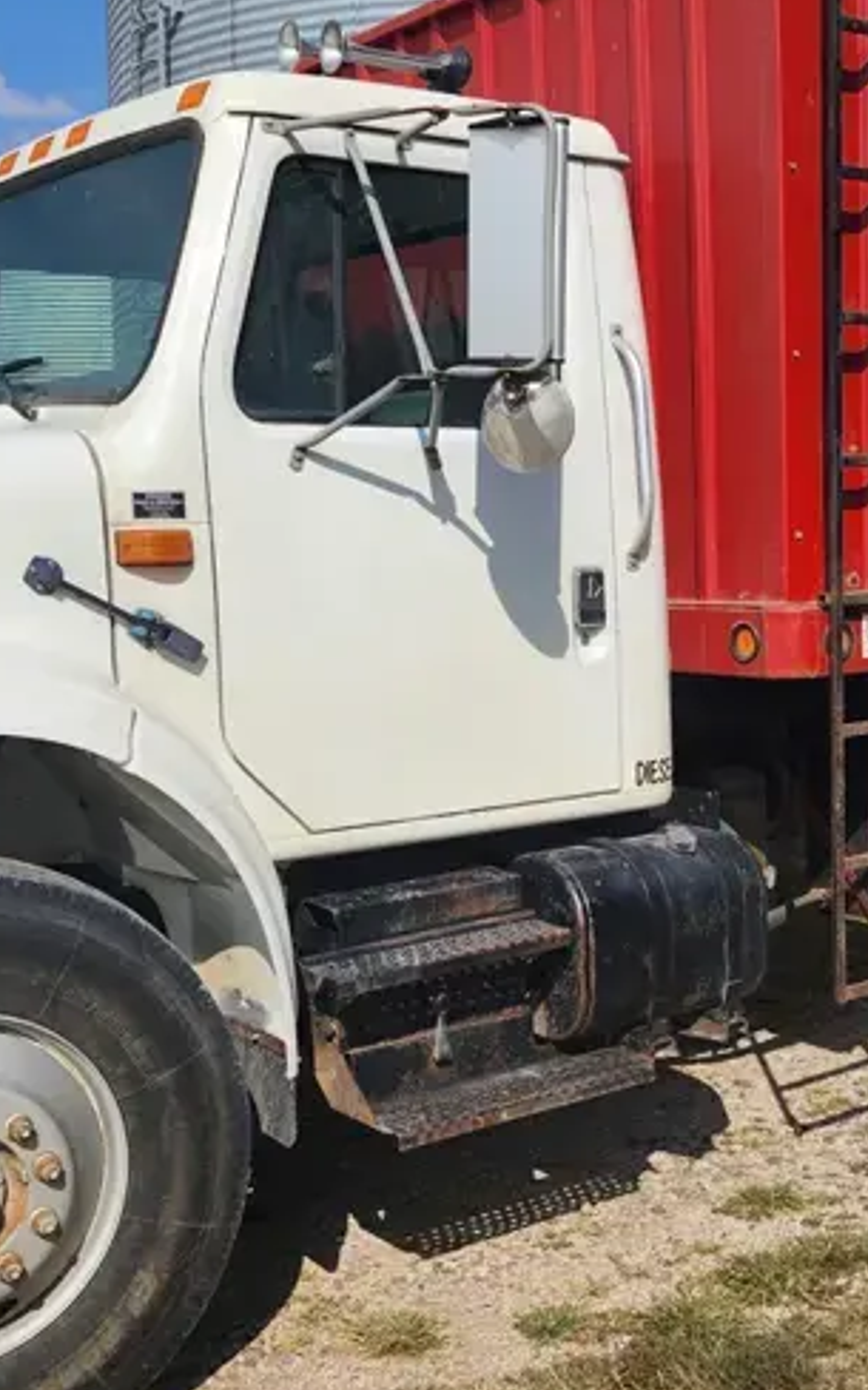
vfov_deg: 41.8
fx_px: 1817
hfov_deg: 26.7
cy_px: 726
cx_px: 563
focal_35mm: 48
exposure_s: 1/1874
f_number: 1.8
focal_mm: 6.4
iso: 12
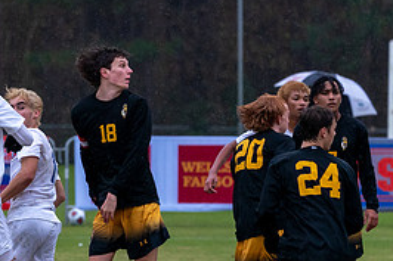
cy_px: 222
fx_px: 6655
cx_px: 92
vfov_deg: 2.3
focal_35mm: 610
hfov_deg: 3.4
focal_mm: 241
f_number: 5.6
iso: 2500
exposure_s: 1/1000
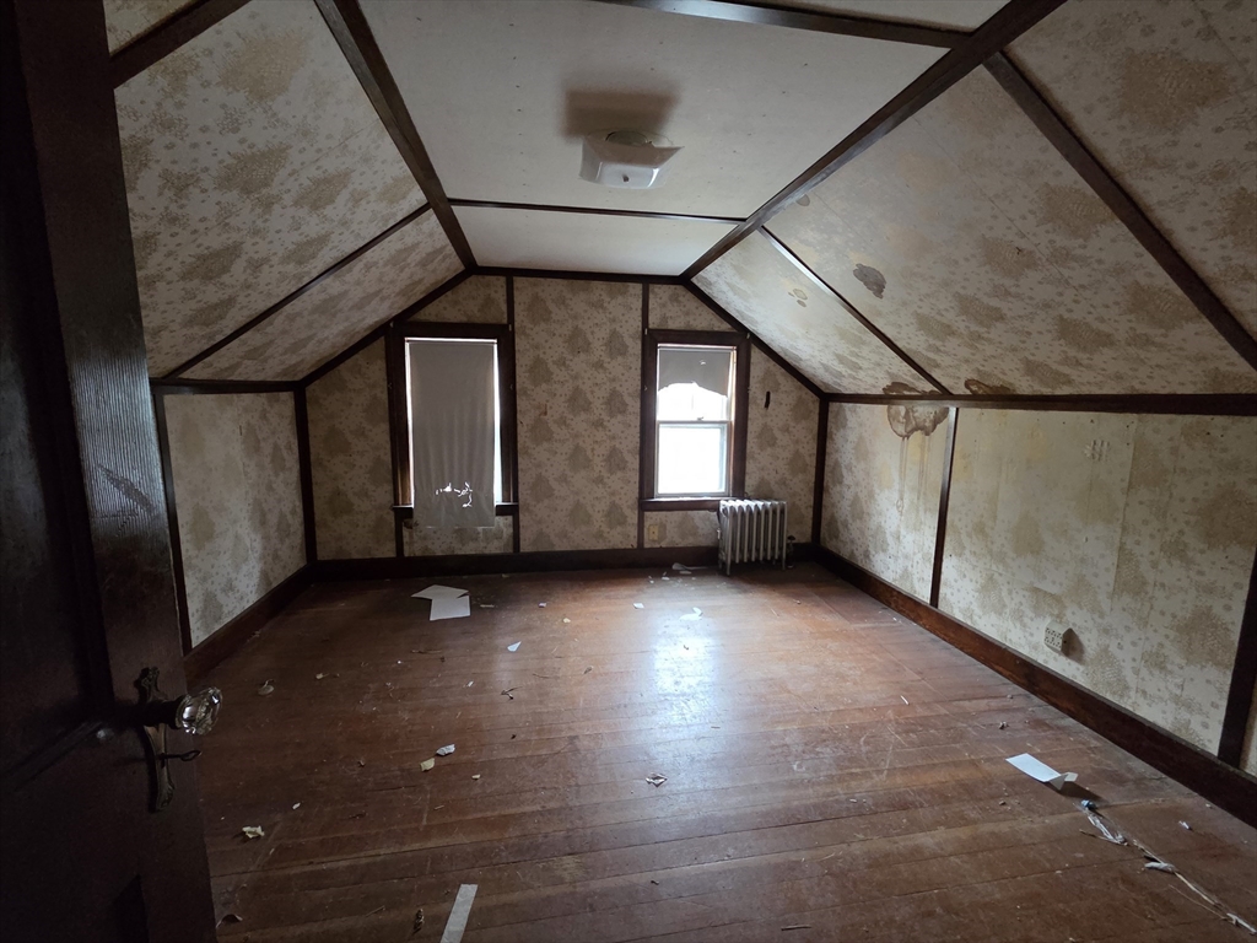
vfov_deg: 89.9
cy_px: 472
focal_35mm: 13
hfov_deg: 106.2
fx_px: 472
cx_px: 628
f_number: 2.2
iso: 1000
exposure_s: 1/60
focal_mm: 2.2
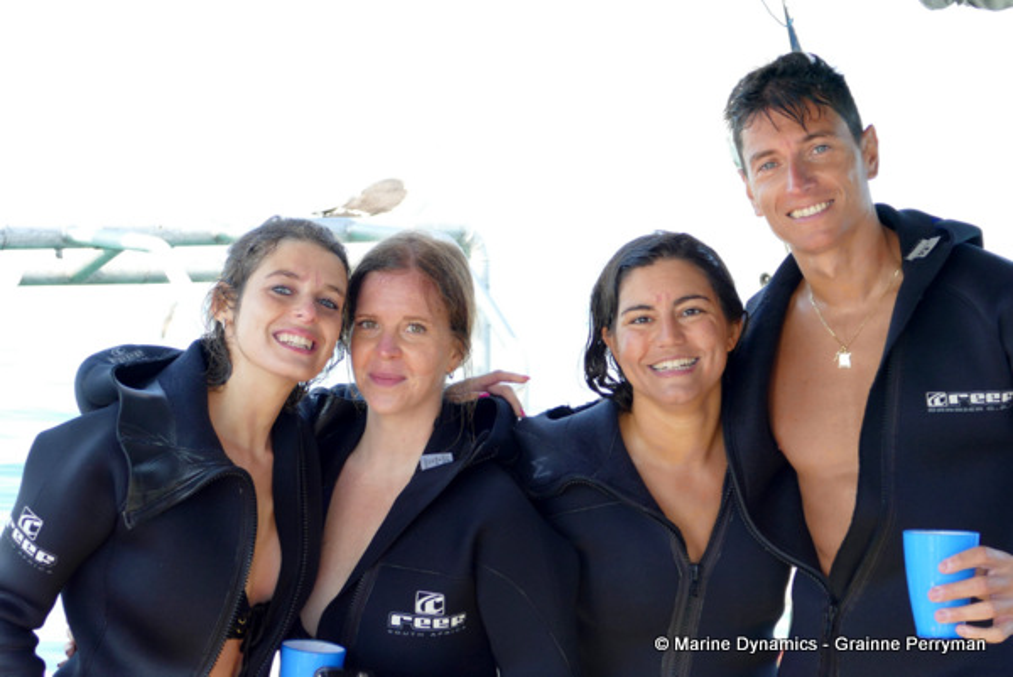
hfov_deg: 39.6
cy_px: 338
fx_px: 1408
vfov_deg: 27.0
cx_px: 506
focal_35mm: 50
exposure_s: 1/200
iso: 125
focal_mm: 18.17
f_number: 3.3
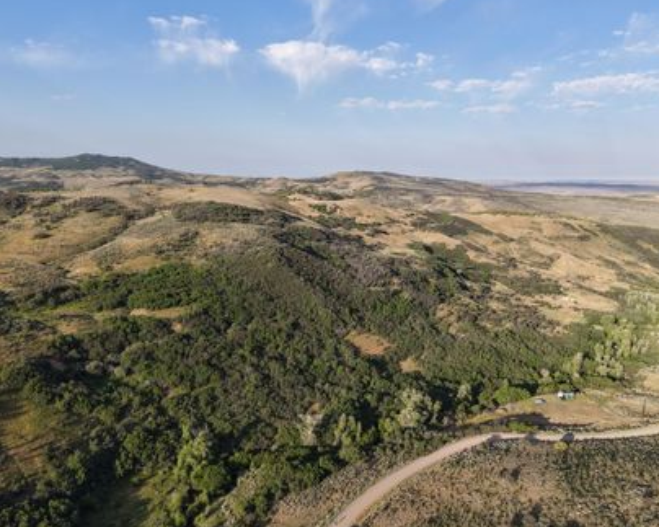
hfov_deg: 60.4
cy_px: 288
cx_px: 354
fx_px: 565
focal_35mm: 29
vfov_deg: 49.9
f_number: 1.8
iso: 150
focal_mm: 8.67
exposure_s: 1/2500
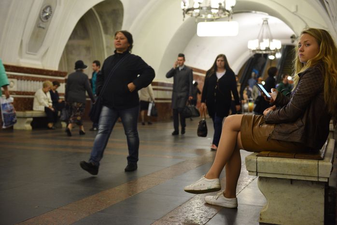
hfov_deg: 41.1
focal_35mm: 48
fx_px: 449
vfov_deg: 28.1
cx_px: 168
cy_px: 112
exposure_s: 1/60
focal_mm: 48
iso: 2500
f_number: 3.5
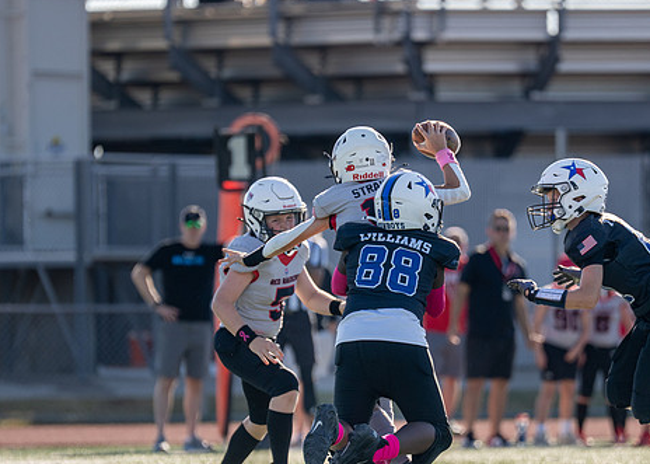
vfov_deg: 3.7
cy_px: 298
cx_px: 396
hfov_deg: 5.3
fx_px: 7086
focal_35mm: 384
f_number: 2.8
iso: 160
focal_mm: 200
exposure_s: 1/2500
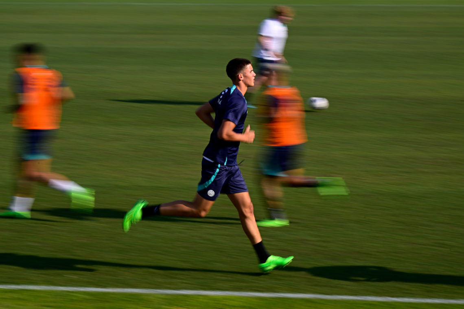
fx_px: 1547
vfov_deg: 11.4
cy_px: 154
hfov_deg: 17.1
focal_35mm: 120
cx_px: 232
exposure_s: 1/40
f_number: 18
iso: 64
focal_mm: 120
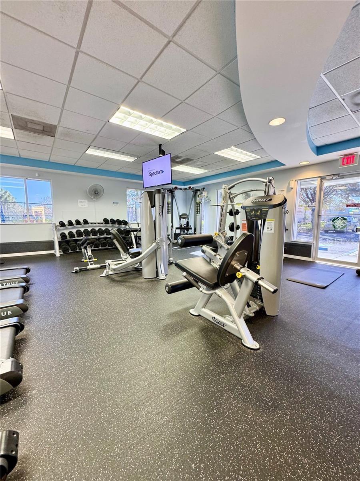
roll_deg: +0.0
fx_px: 194
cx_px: 180
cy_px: 240
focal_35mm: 14
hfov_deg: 85.7
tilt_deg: -7.0
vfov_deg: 102.1
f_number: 2.2
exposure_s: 1/60
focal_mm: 2.22
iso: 250
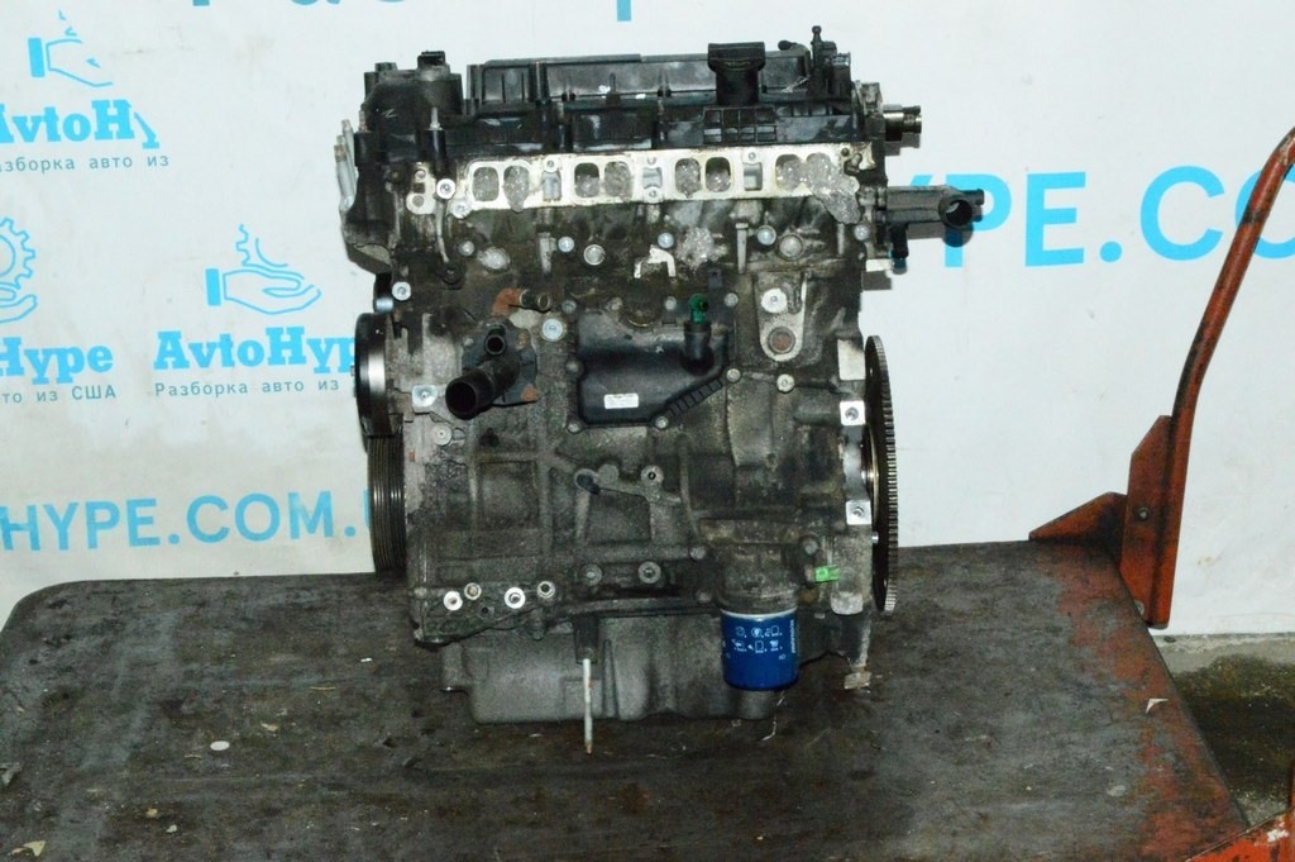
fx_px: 2588
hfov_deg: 28.1
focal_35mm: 72
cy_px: 431
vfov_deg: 18.9
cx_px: 648
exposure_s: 1/100
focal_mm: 48
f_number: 36
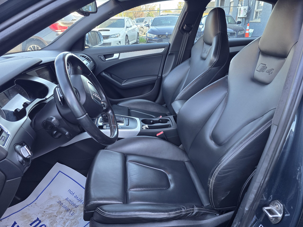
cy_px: 114
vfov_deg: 58.9
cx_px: 152
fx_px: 201
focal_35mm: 23
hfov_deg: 73.9
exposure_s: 1/180
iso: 125
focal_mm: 6.3
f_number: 1.7
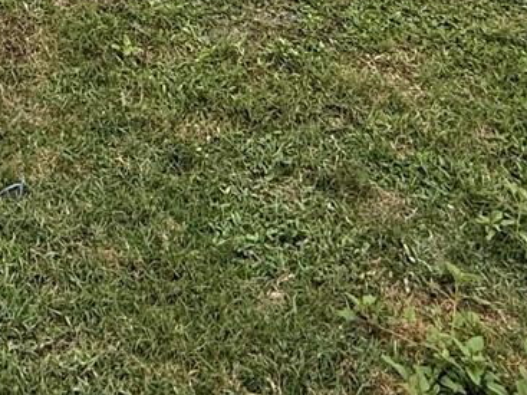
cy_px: -419
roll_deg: -0.4
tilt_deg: -0.6
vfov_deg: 16.9
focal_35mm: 61
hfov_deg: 29.4
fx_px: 928
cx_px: -10
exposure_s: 1/928
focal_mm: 2.22
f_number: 2.2
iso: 50
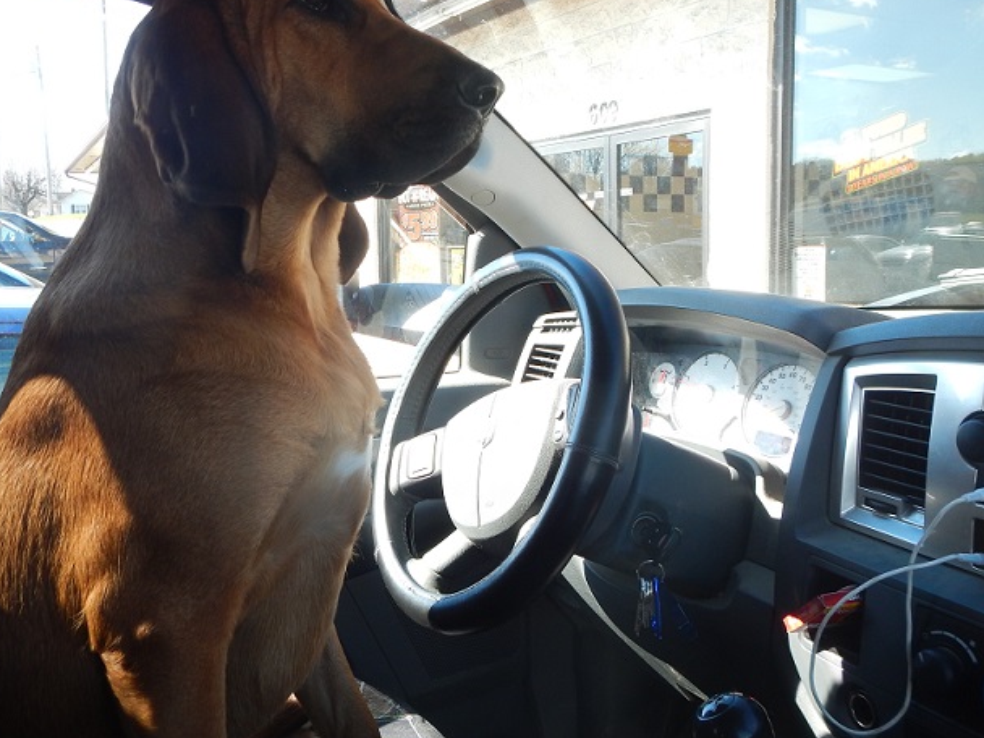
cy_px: 320
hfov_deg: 53.7
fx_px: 966
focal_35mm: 34
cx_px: 418
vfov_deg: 41.7
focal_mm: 5
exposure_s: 1/100
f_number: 3.9
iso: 125
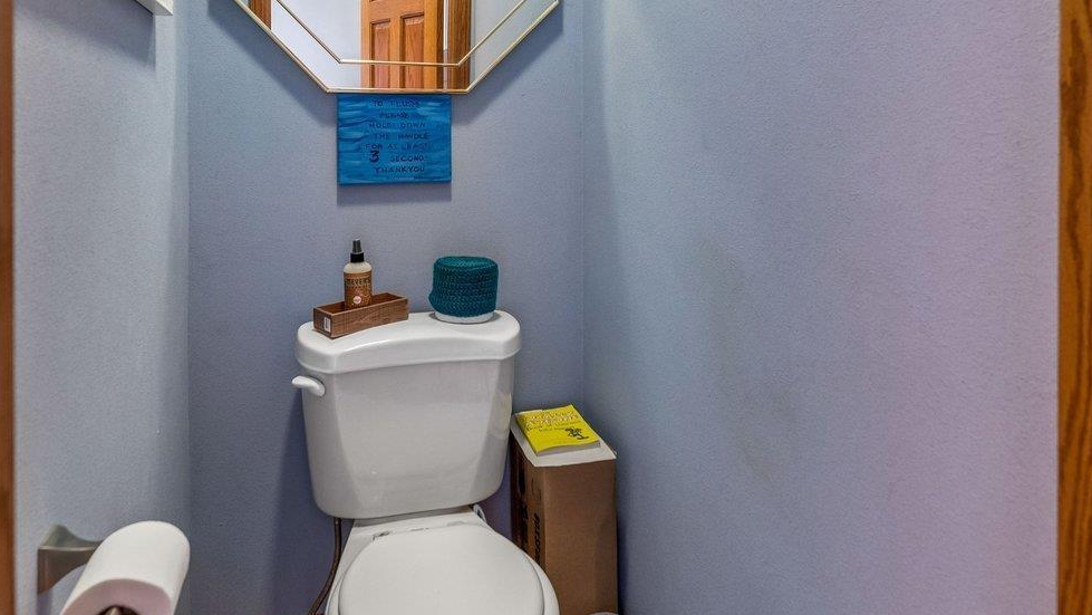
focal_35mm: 23
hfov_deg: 78.7
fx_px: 666
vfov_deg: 48.2
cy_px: 179
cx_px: 531
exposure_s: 1/2.5
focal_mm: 14
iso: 500
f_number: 6.3
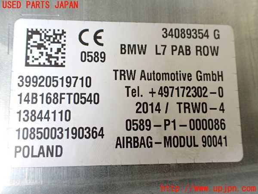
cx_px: 129
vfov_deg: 46.8
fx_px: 224
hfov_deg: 60.0
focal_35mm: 30
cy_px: 97
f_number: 2.3
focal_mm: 5.4
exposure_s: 1/125
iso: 400
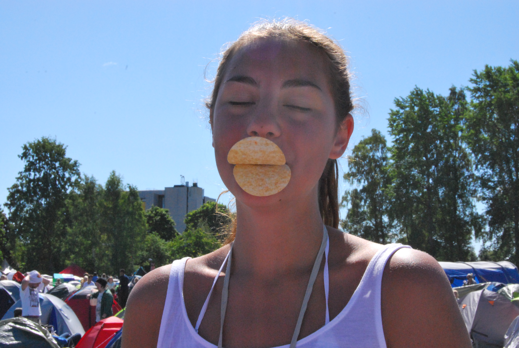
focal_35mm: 57
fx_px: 823
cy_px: 174
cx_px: 260
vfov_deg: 23.8
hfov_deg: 35.0
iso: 1600
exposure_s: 1/400
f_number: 25
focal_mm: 38
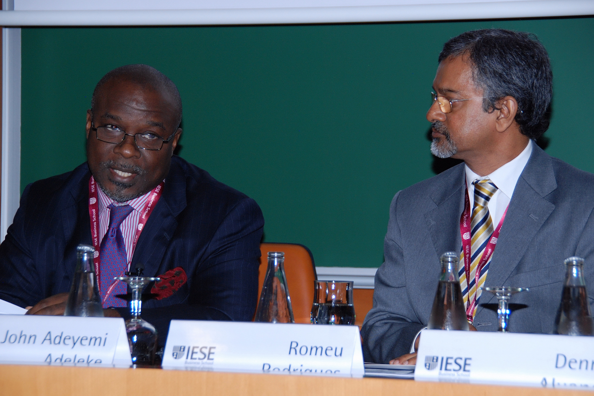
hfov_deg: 24.6
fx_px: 1361
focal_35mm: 82
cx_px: 297
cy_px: 198
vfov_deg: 16.5
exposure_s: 1/125
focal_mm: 55
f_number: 5
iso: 400
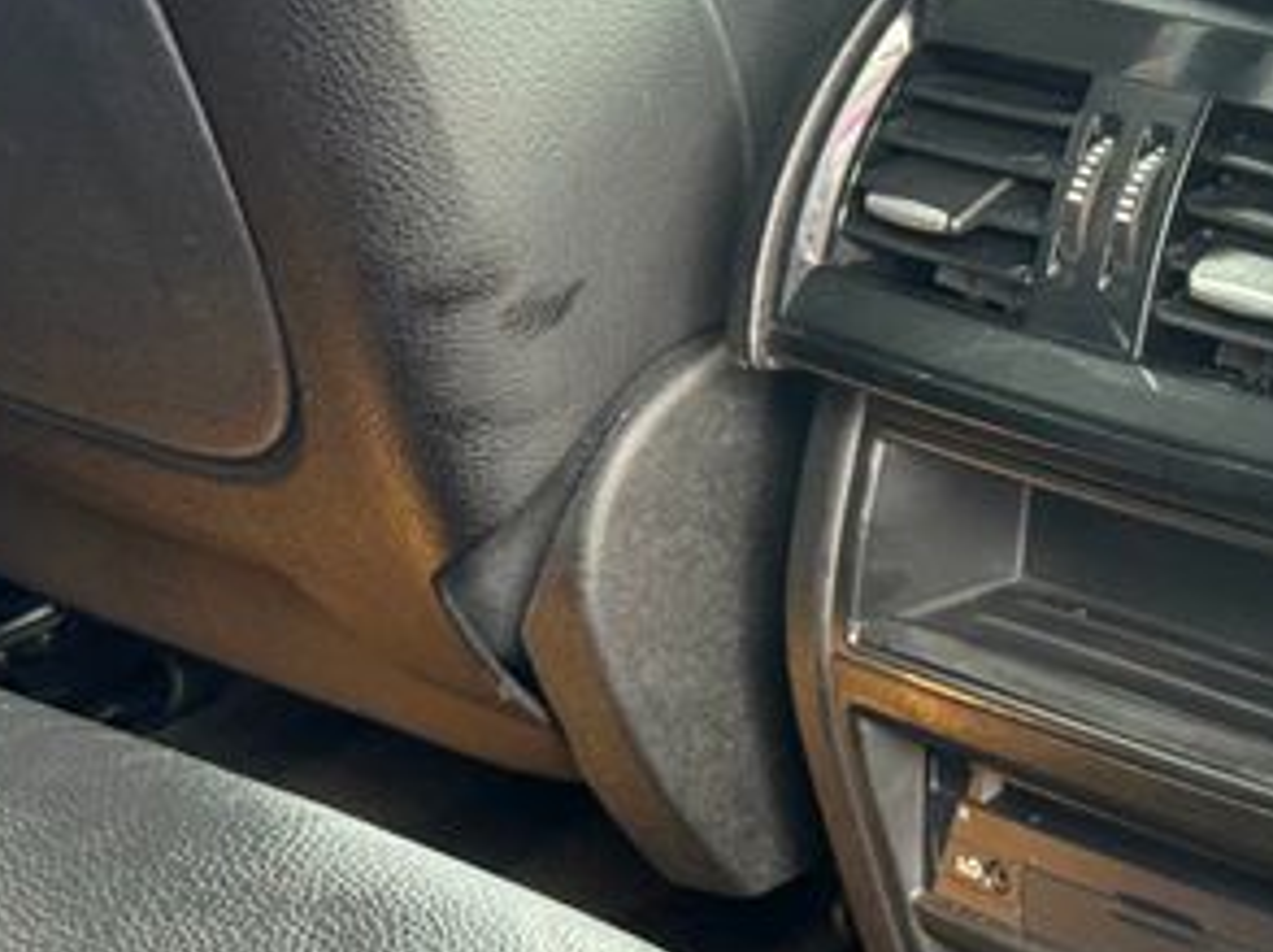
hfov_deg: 18.2
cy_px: 335
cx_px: 1329
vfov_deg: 14.0
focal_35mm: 105
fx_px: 3857
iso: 500
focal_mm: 6.76
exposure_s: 1/40
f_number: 1.78
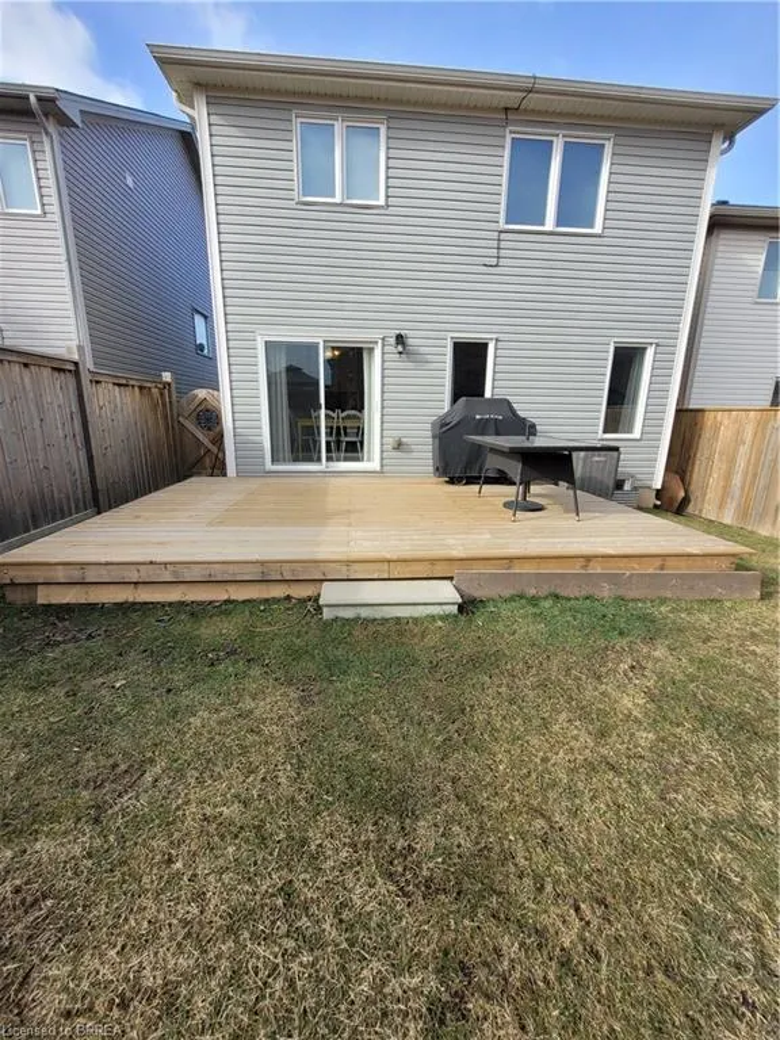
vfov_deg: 106.2
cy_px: 520
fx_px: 391
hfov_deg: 89.9
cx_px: 390
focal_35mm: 13
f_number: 2.2
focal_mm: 1.74
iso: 40
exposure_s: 1/609
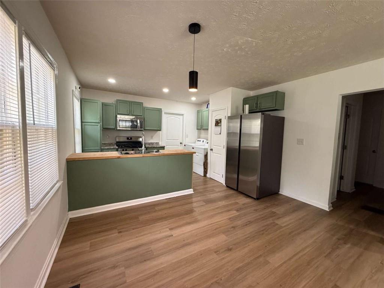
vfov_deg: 85.7
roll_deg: -1.7
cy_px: 144
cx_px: 192
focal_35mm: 14
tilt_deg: -4.9
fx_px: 155
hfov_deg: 102.1
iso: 200
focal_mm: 2.22
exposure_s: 1/60
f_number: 2.2
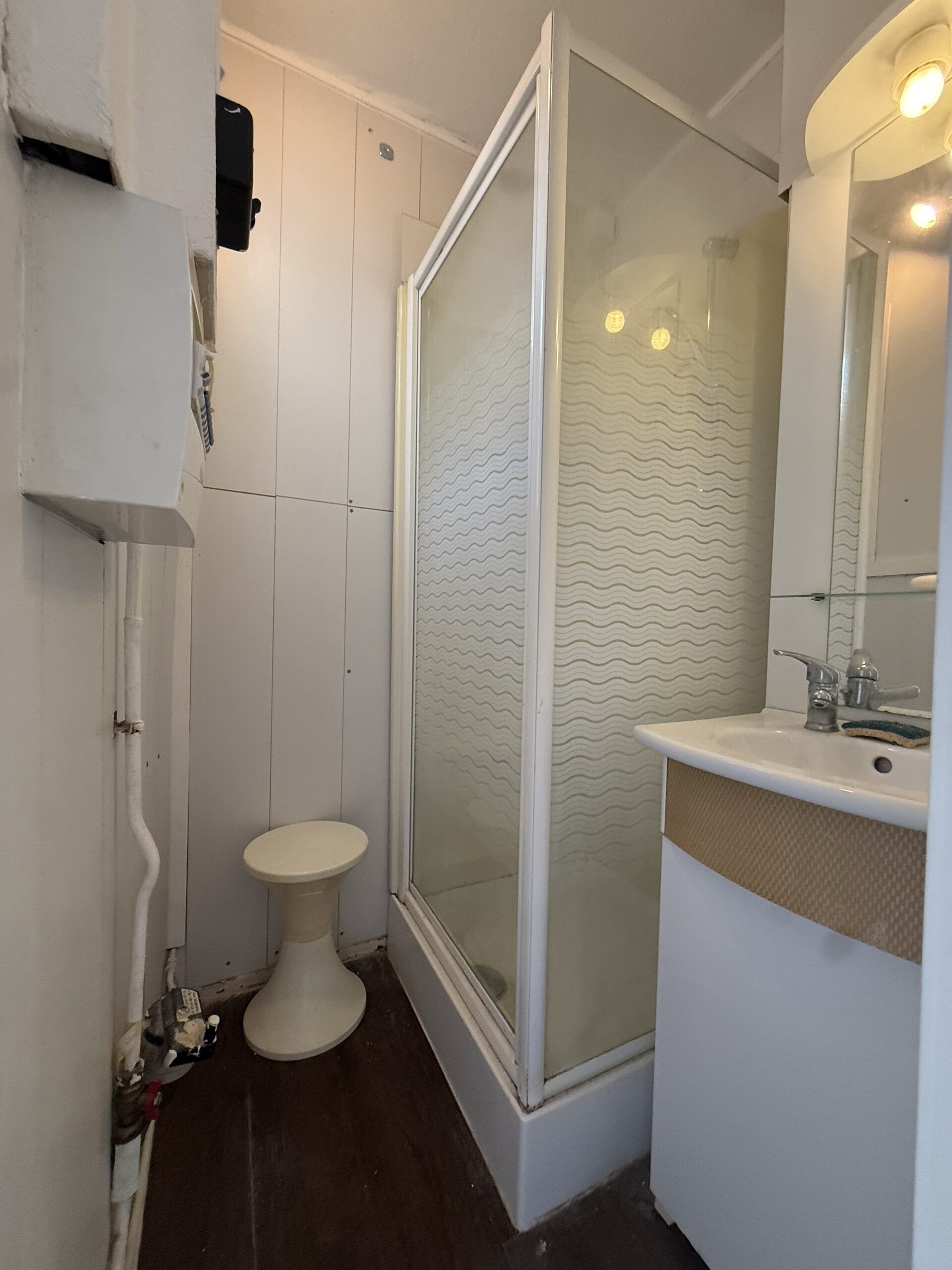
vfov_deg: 102.1
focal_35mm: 14
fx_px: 513
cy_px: 635
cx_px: 476
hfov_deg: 85.7
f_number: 2.2
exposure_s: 1/100
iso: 320
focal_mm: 2.22
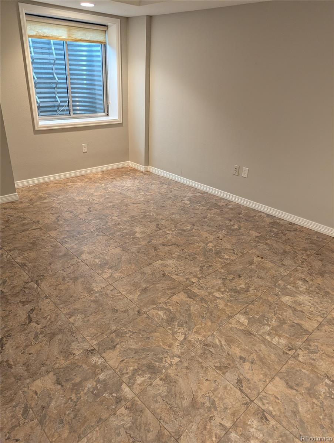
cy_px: 222
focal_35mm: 24
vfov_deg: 71.5
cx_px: 167
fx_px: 308
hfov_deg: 56.9
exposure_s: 1/24
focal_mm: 6.81
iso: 248
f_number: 1.85
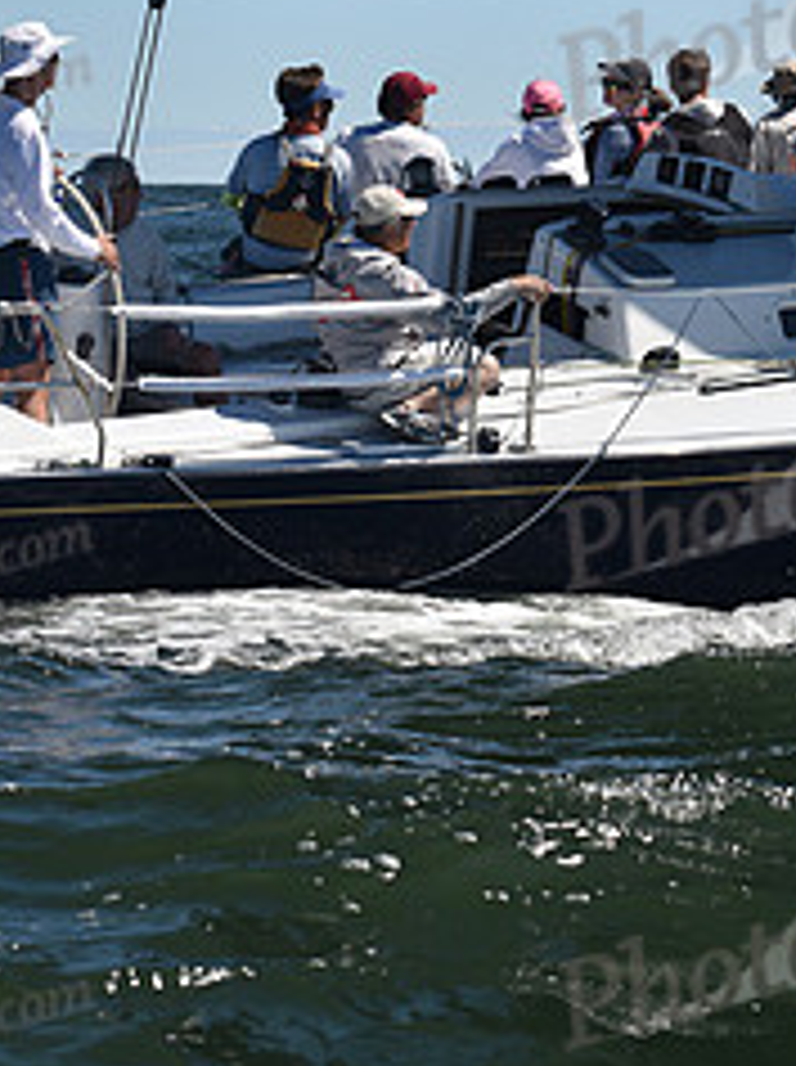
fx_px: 5073
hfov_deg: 9.0
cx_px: 328
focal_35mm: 165
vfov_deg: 12.0
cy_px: 304
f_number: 5
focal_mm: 70
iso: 200
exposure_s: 1/800
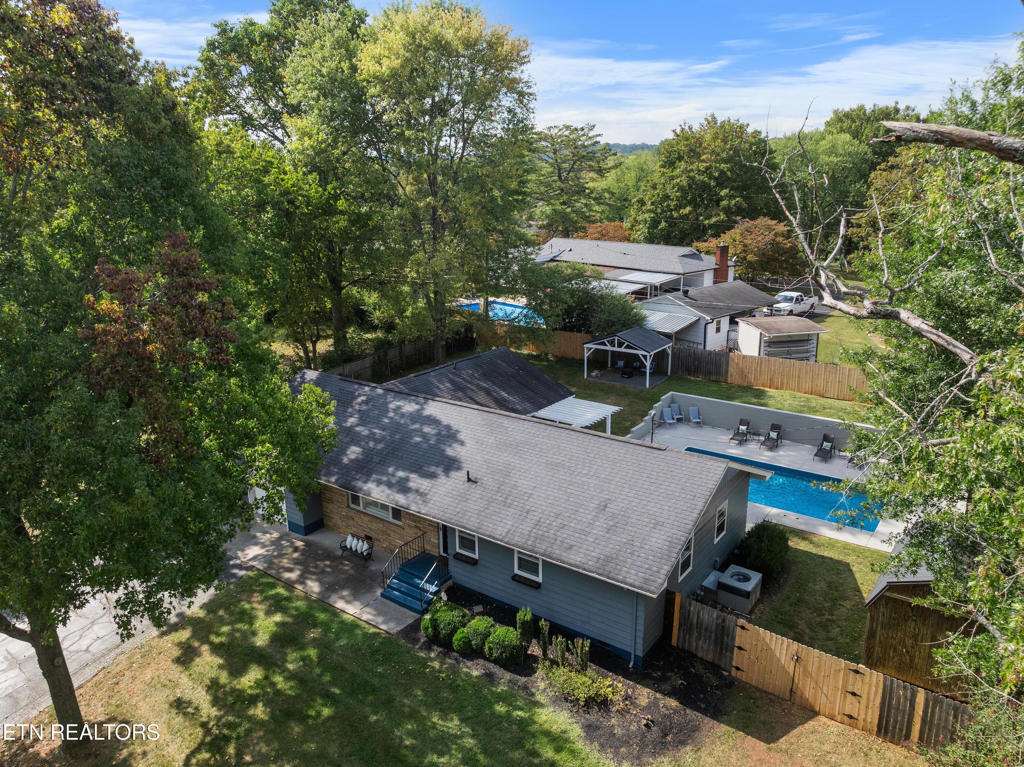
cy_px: 384
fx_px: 710
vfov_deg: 56.8
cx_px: 512
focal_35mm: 24
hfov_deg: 71.6
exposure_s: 1/320
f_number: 2.8
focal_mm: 12.29
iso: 260
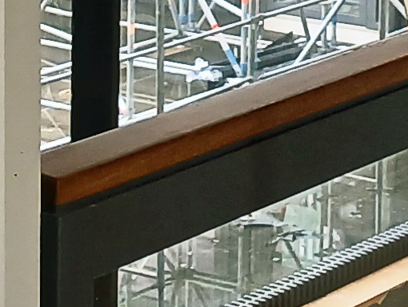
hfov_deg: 9.5
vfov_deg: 7.0
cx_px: 279
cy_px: -240
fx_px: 2453
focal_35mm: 208
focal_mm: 3.98
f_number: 1.8
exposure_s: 1/50.3
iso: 100
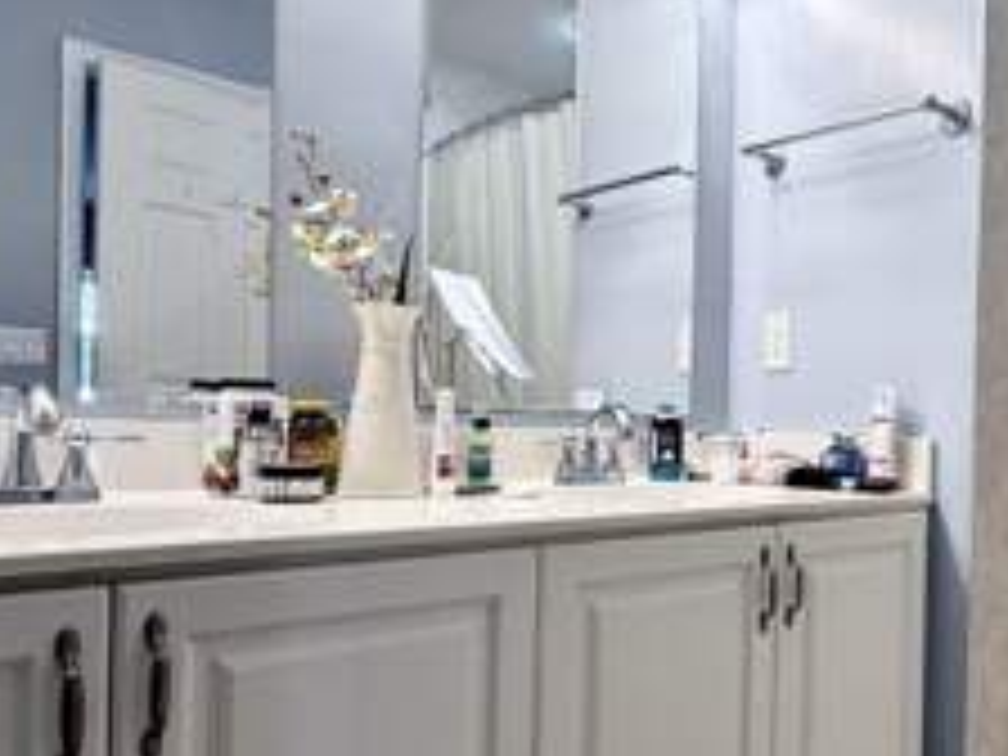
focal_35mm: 30
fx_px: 874
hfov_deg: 55.6
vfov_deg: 46.7
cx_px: 810
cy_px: 430
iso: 125
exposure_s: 1/120
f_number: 2.2
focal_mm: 2.22
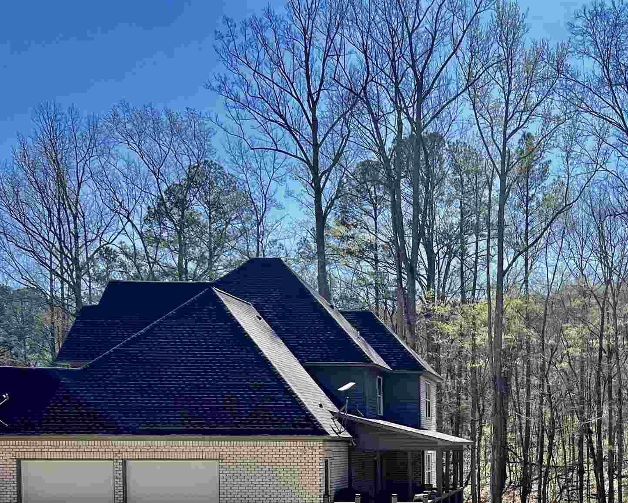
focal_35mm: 54
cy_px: 500
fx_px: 1004
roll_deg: +0.3
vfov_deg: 26.6
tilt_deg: -2.7
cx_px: 571
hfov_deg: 32.9
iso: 50
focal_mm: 5.7
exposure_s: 1/3165
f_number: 1.5
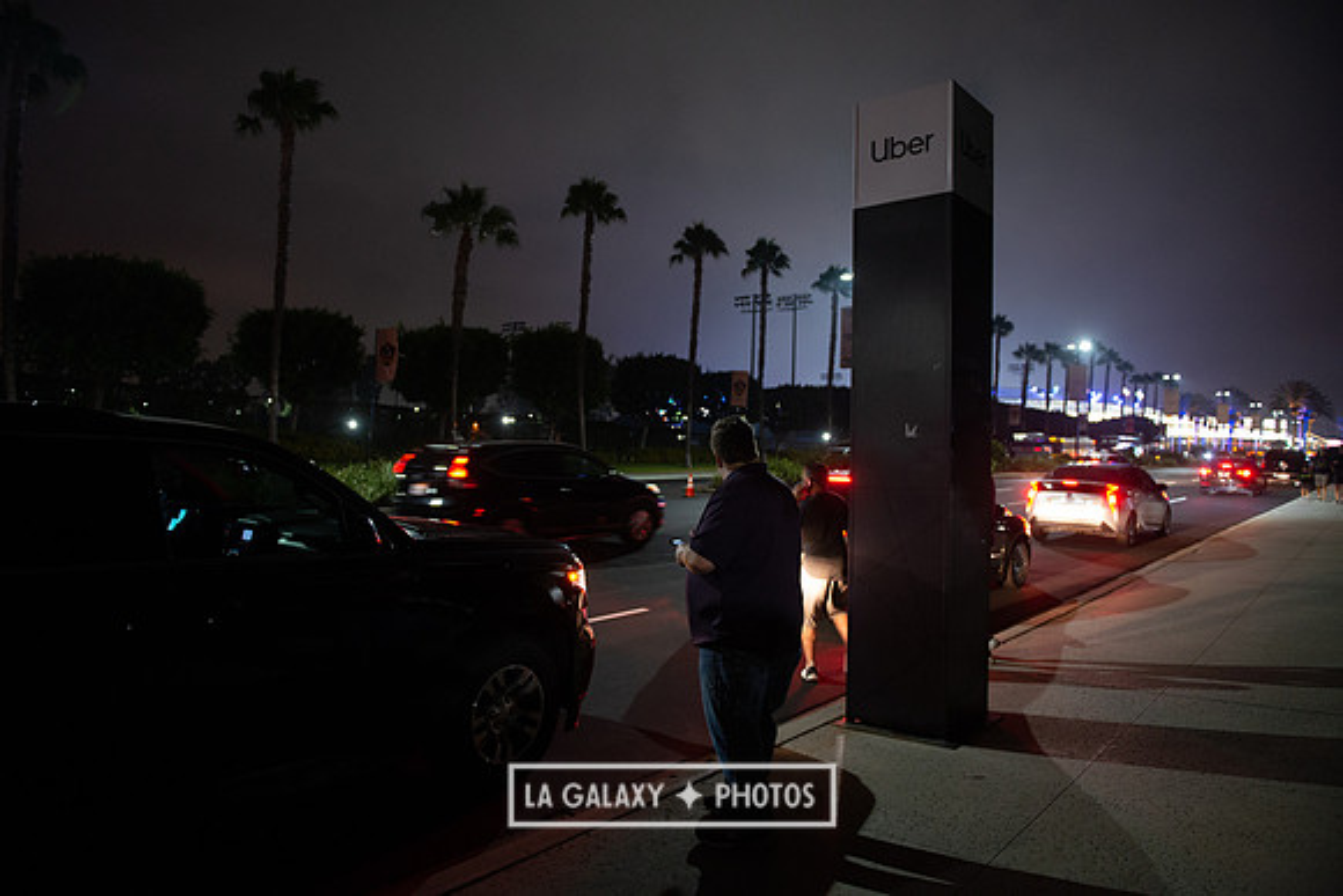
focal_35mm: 24
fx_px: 896
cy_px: 448
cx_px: 672
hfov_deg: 73.7
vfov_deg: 53.2
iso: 2000
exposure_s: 1/40
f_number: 2.8
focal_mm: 24
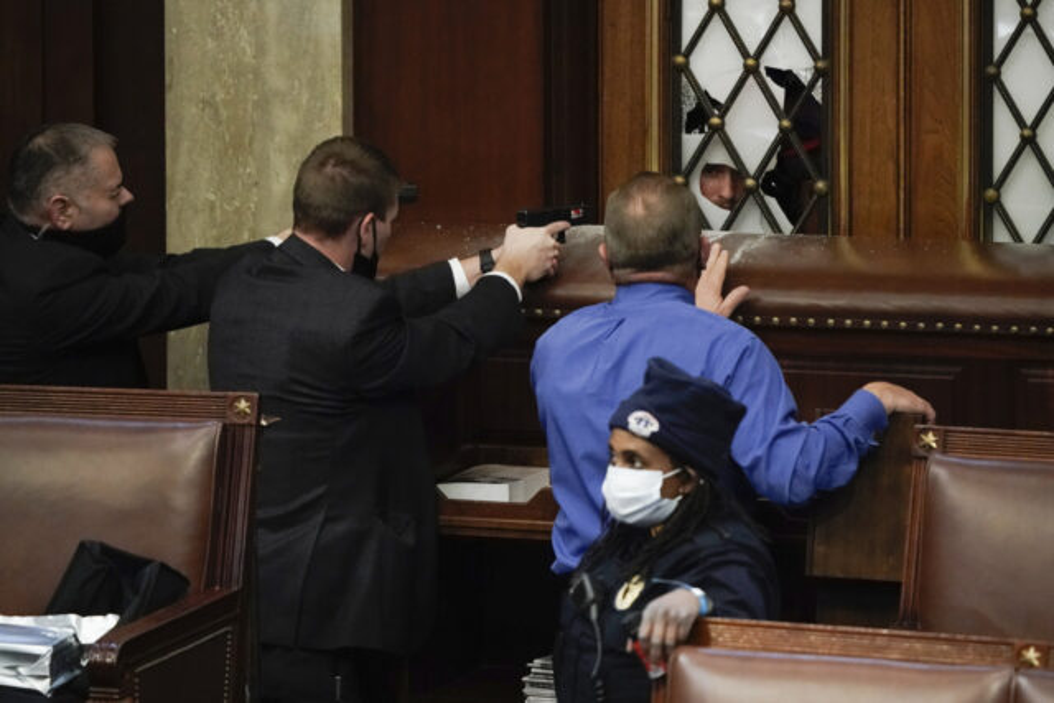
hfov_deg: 5.4
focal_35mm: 385
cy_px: 352
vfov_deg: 3.6
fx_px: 11274
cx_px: 527
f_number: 6.3
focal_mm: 385
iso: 10000
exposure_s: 1/60
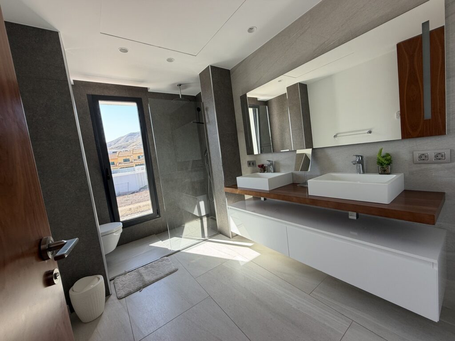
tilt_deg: -4.6
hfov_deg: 102.1
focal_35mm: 14
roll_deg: +7.3
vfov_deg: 85.7
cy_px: 170
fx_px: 184
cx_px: 228
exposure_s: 1/121
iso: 50
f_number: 2.2
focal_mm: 2.22
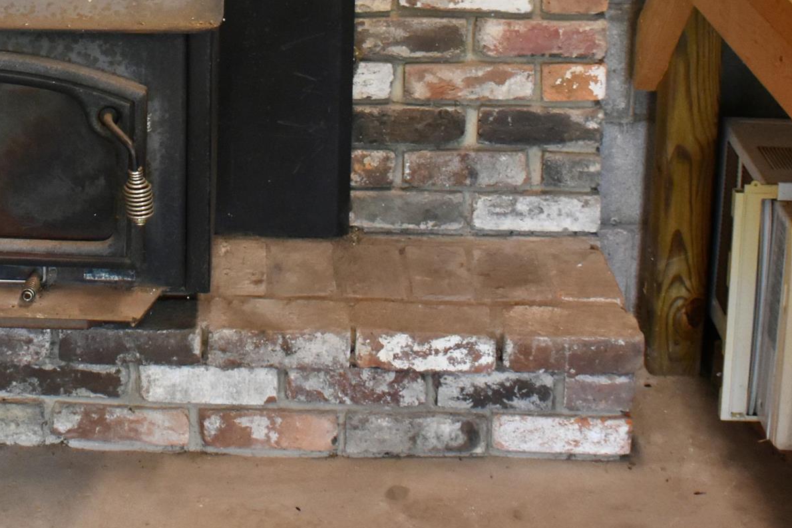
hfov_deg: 24.4
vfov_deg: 16.1
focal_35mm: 81
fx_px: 1789
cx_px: 125
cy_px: -118
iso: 1100
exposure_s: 1/125
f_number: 3.8
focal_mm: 21
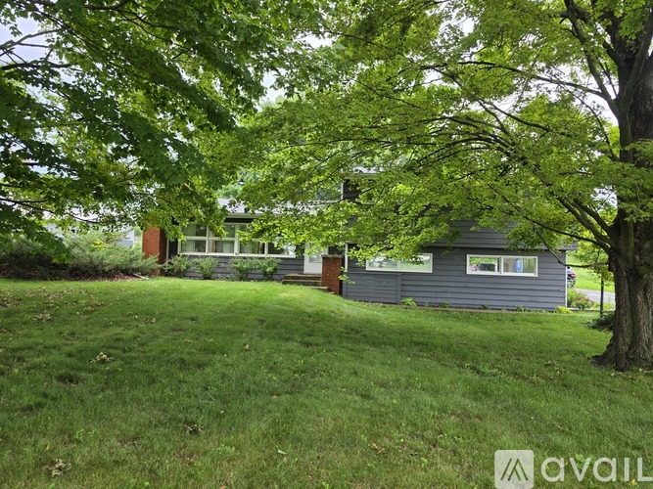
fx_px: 434
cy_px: 244
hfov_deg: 73.9
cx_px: 326
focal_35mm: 23
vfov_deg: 58.9
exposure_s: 1/180
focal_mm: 6.5
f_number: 1.4
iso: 20
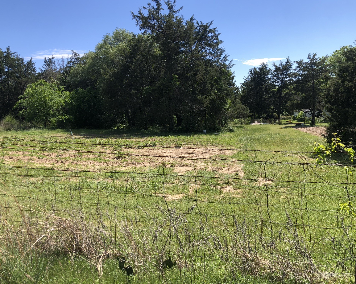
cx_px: 169
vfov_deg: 48.5
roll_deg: +3.0
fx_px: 316
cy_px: 138
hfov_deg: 58.7
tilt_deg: -4.1
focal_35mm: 30
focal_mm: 4
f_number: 1.8
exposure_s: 1/1215
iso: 20
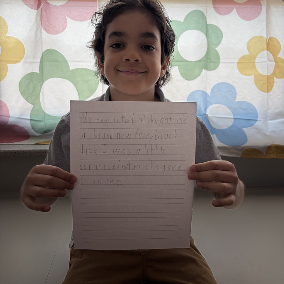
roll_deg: -0.2
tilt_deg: -8.7
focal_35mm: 31
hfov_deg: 52.5
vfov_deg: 51.9
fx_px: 288
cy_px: 105
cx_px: 143
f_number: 1.6
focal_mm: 5.96
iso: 40
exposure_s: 1/122
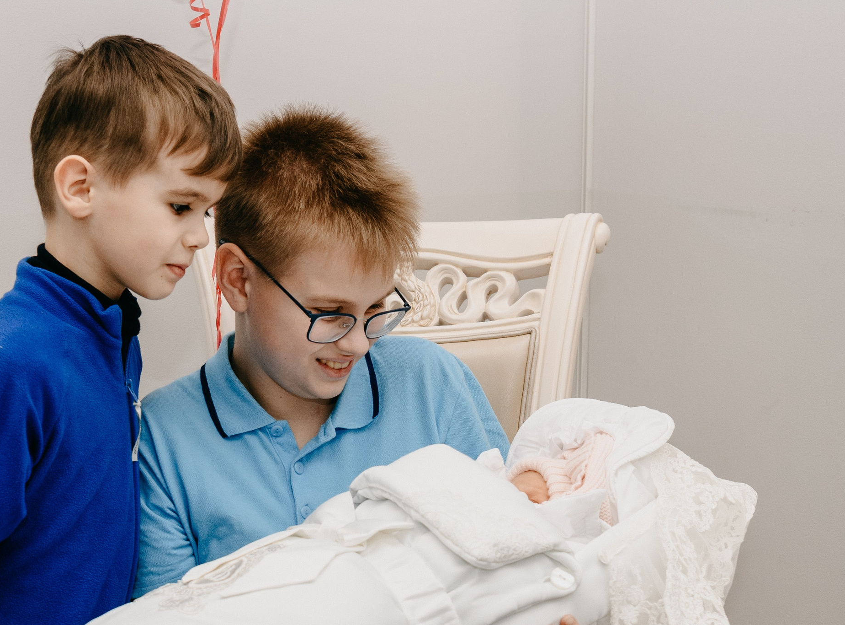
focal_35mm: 74
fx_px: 1797
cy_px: 420
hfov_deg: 26.4
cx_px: 313
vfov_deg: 19.6
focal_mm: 34
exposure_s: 1/160
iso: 320
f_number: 4.5
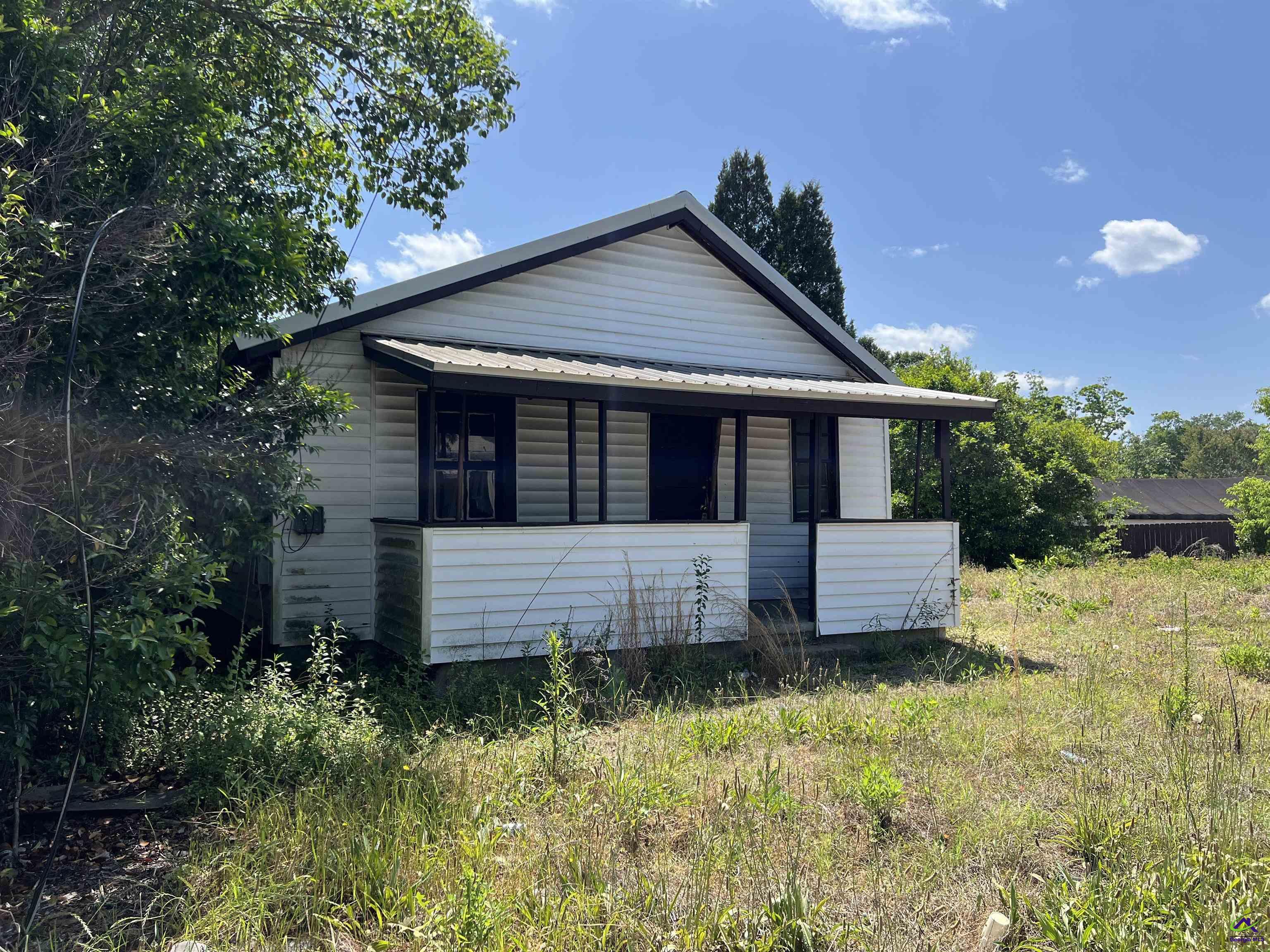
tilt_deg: +1.1
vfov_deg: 53.1
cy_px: 476
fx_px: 954
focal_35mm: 26
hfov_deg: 67.3
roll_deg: -0.1
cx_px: 635
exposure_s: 1/3257
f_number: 1.5
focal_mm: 5.7
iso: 50
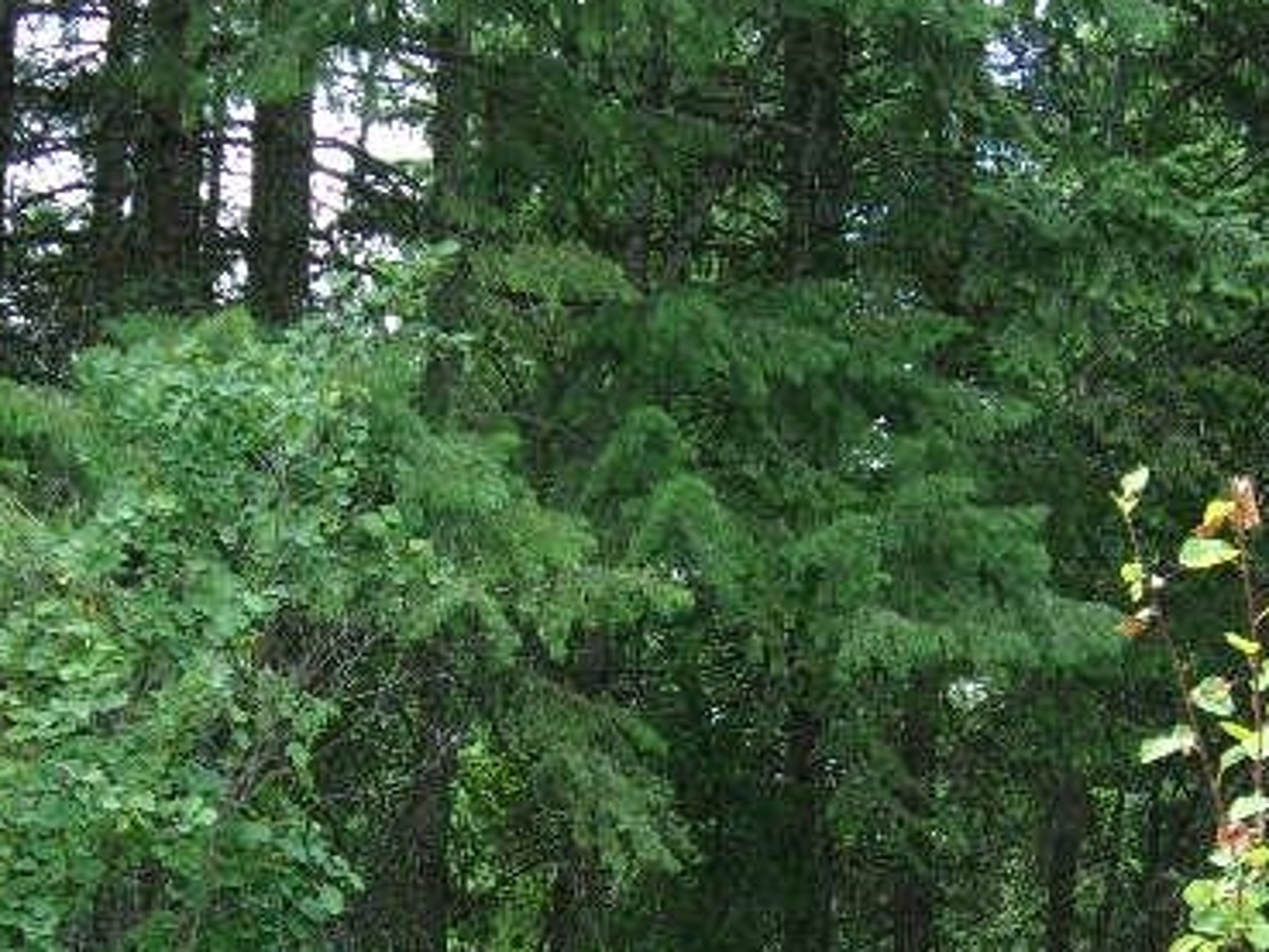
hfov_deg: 21.3
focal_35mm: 92
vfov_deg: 16.0
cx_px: 564
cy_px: 746
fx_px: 3374
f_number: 4.2
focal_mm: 9.4
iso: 80
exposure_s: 1/85
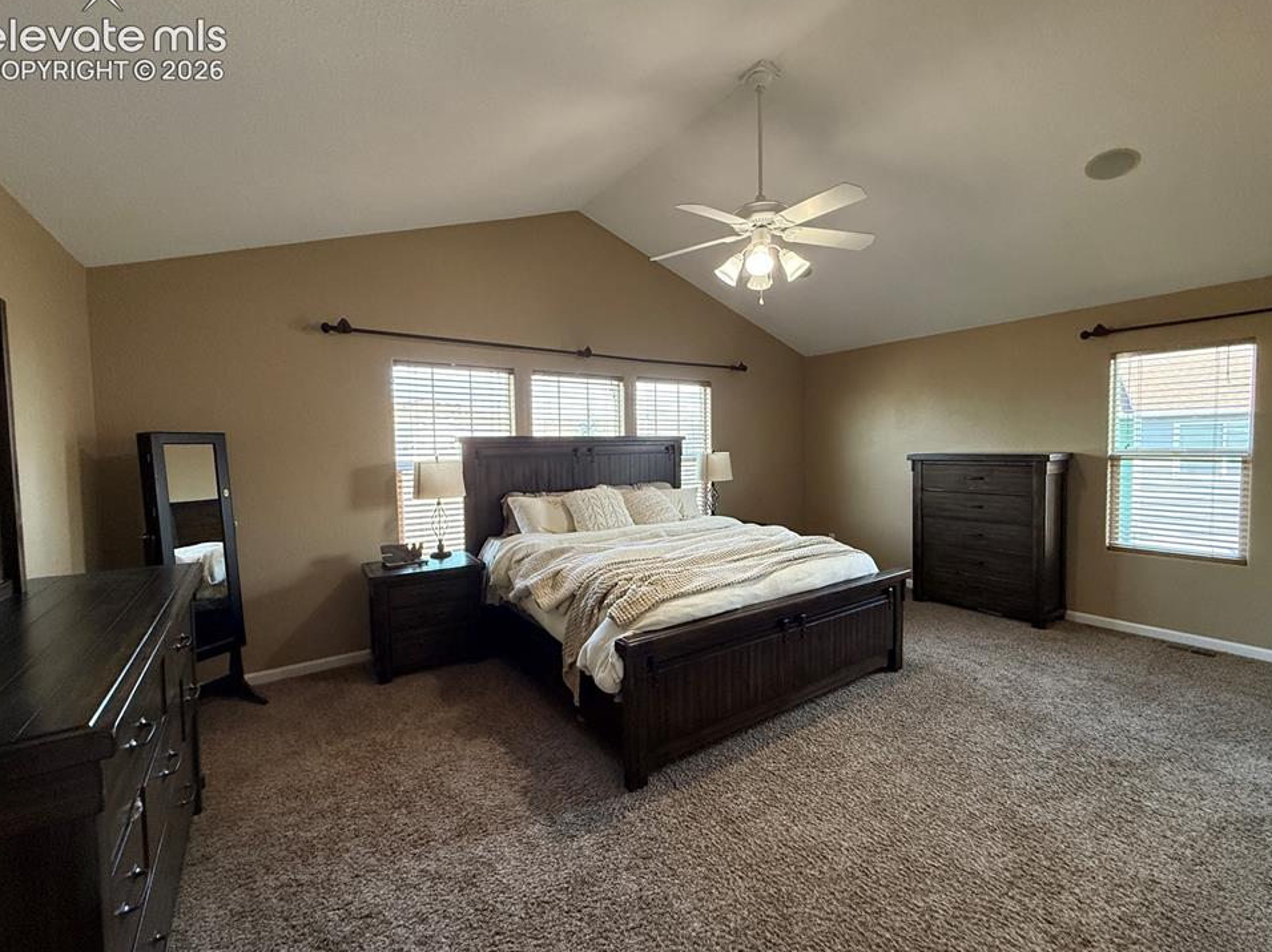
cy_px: 473
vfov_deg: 81.7
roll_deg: +1.0
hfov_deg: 98.2
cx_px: 648
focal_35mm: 15
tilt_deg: -1.9
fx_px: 551
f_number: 2.2
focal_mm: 2.22
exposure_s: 1/99
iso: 320
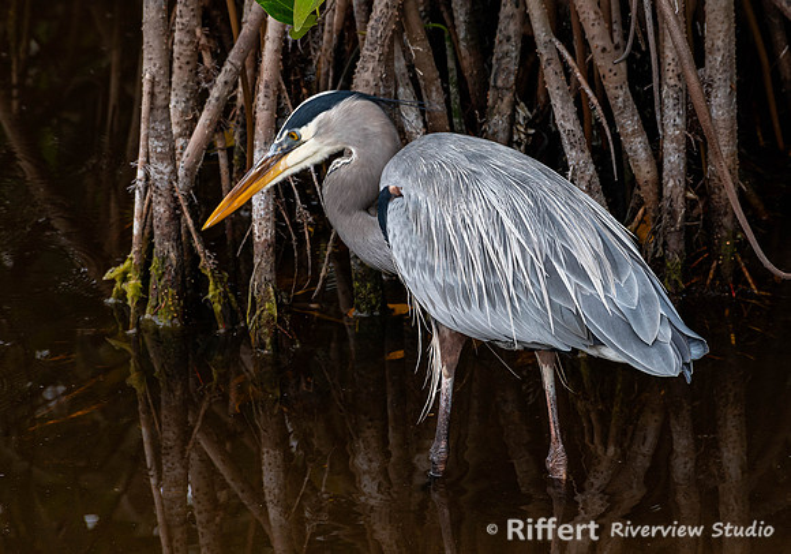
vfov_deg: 1.7
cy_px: 216
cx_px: 413
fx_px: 18536
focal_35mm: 831
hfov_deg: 2.4
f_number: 8
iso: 1100
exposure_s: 1/200
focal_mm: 500
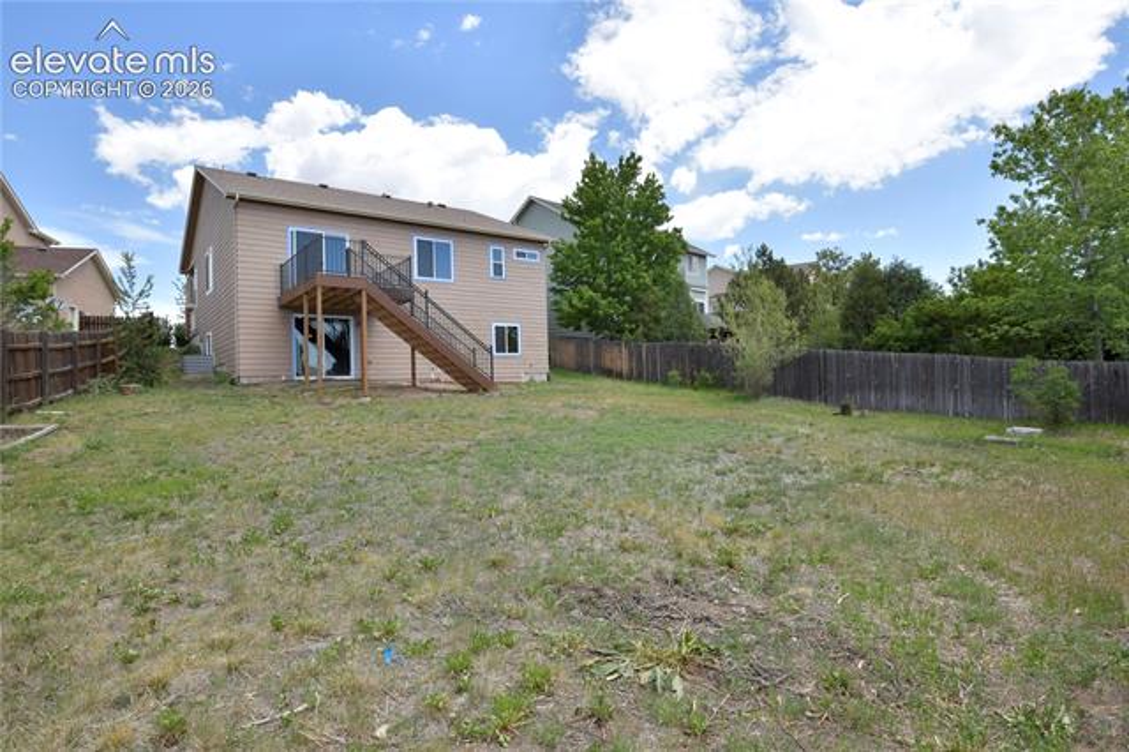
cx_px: 564
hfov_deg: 84.0
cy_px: 376
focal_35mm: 20
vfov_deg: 61.9
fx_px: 627
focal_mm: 20
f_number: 11
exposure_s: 1/250
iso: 400
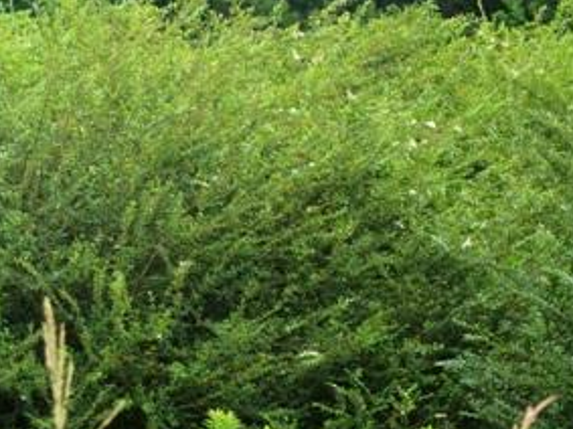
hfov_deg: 5.6
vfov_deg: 4.2
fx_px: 5808
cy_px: -2
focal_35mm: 351
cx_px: -20
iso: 160
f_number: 5.3
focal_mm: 27.7
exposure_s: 1/200
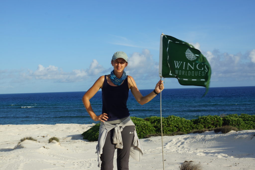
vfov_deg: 25.8
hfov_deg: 37.8
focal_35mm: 52
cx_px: 128
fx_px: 372
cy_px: 85
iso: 100
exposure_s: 1/160
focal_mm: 35
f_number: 13
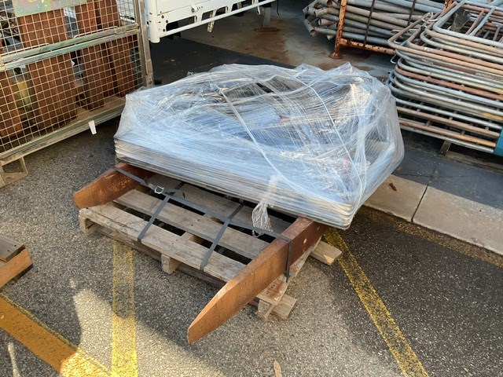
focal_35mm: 29
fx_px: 421
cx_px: 252
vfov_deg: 48.2
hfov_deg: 61.7
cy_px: 188
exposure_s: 1/243
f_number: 1.8
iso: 16
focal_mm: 3
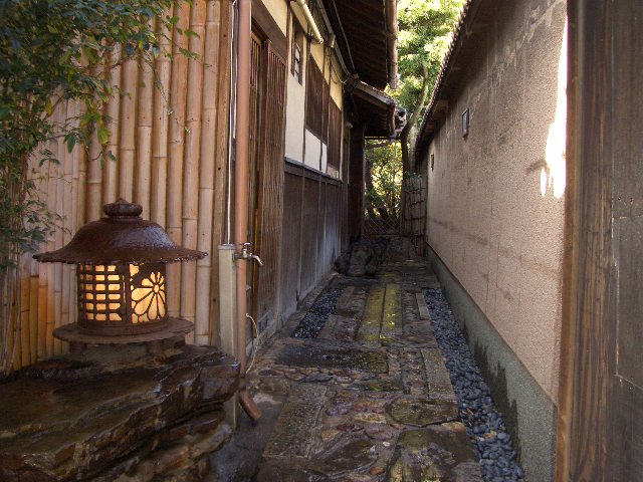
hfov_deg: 45.8
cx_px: 322
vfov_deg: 35.1
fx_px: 762
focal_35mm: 41
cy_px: 241
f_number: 2.8
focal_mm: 6.8
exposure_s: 1/60
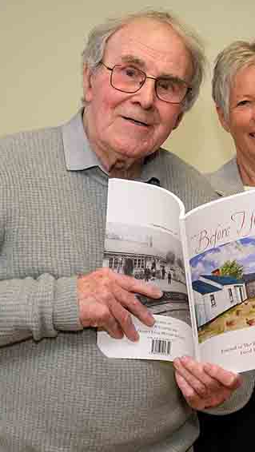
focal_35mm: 71
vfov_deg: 29.7
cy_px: 226
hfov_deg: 16.8
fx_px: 852
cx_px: 219
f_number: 4.5
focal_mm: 30.2
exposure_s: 1/125
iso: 400
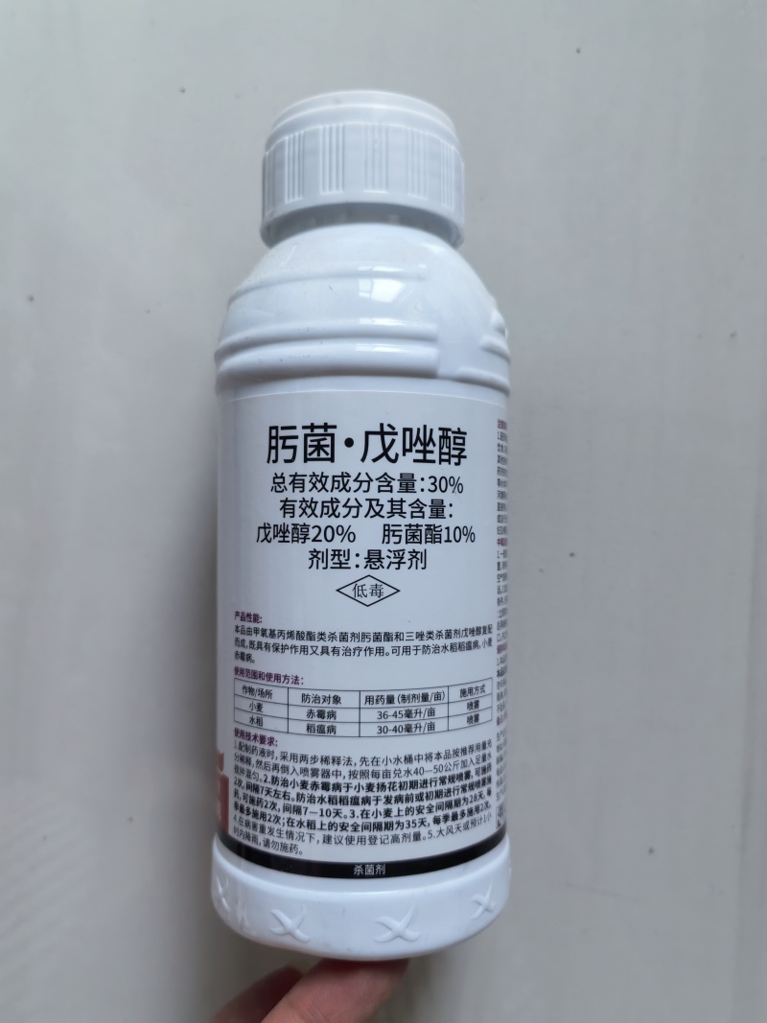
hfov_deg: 51.3
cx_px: 384
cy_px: 512
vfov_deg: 65.3
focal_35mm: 27
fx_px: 798
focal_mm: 5.52
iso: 250
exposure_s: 1/100
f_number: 1.9
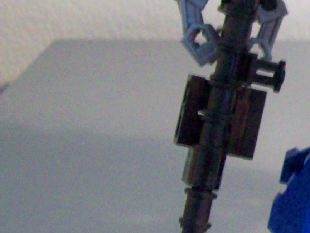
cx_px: 485
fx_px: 1227
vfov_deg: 10.8
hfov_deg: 13.5
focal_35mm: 137
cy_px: 17
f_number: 2.7
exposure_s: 1/8
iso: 200
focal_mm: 6
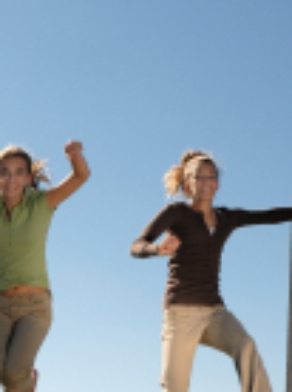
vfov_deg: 23.5
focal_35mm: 80
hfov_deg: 18.4
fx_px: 903
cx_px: 133
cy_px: 4
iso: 100
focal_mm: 18
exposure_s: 1/320
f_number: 9
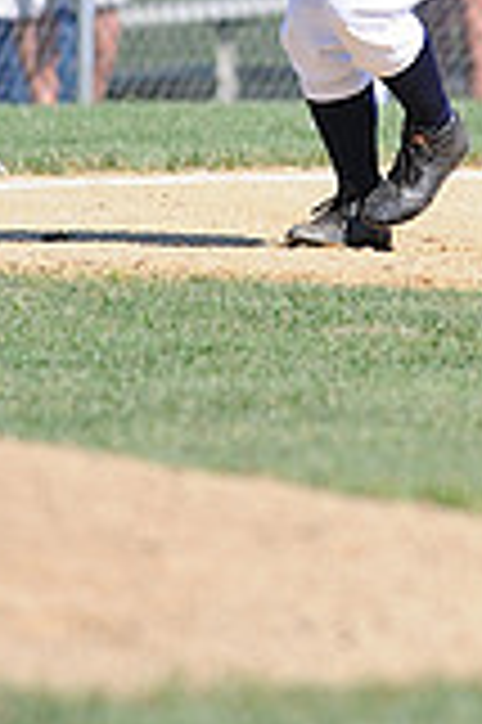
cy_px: -238
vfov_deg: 1.6
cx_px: 390
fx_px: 25378
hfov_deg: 1.1
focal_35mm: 1261
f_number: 4
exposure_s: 1/1250
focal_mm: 300
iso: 200
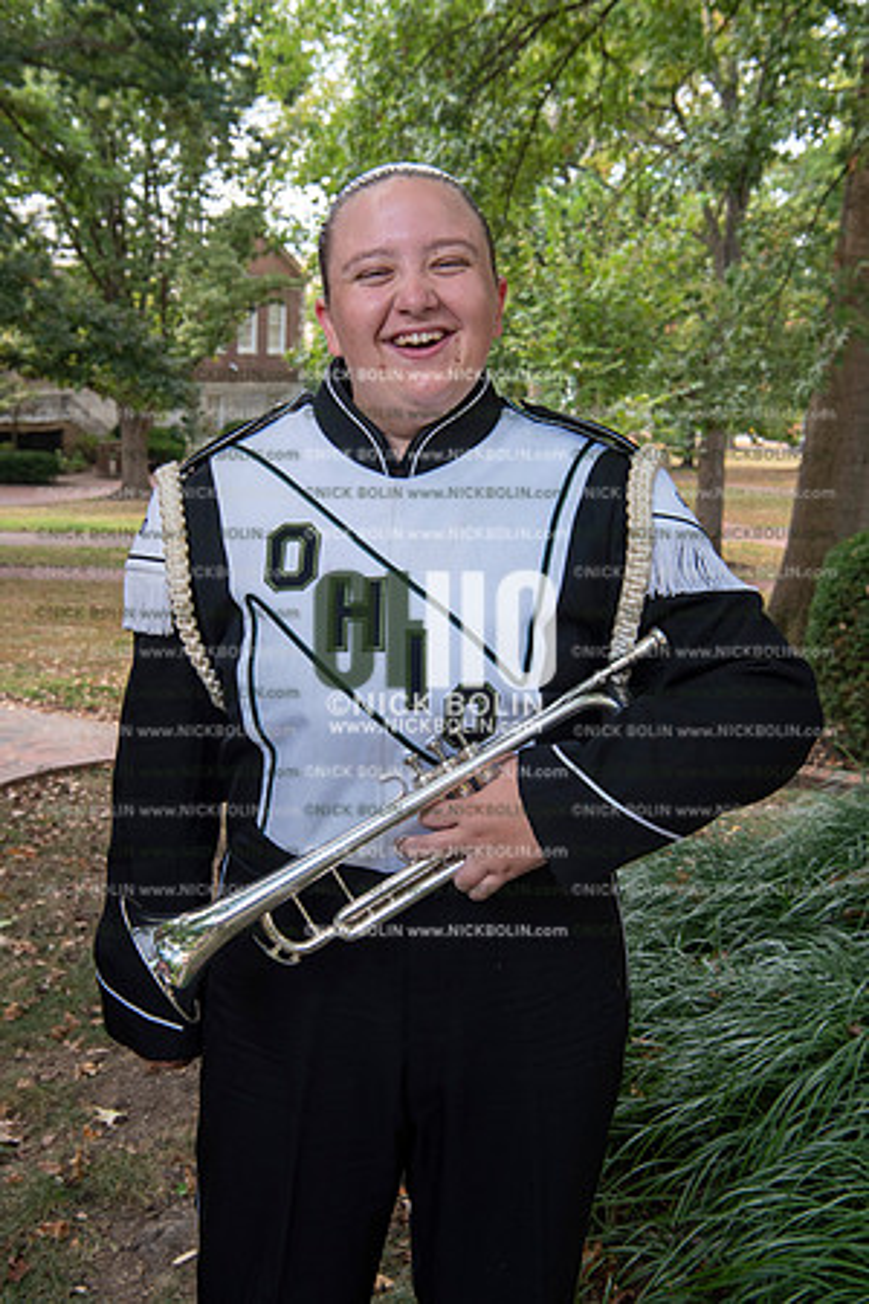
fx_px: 1521
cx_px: 434
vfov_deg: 46.4
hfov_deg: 31.9
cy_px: 652
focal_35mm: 42
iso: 500
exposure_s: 1/100
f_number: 8
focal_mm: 42
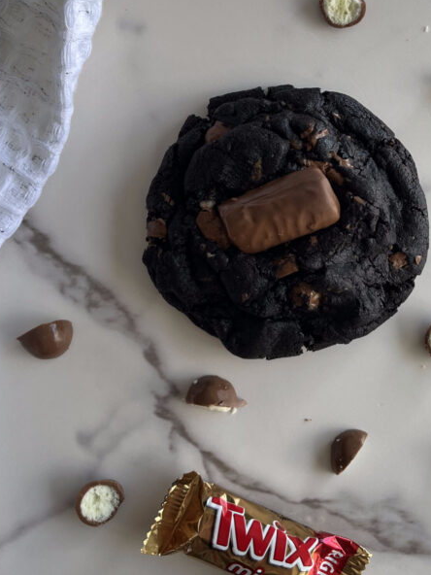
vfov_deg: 41.6
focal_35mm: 45
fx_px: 747
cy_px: 196
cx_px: 281
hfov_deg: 32.0
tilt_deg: -88.7
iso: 80
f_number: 1.6
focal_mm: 5.1
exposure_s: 1/121
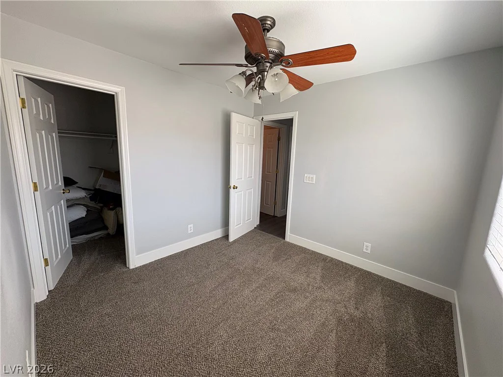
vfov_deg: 85.7
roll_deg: -1.2
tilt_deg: -8.6
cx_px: 252
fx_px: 203
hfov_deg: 102.1
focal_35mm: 14
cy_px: 188
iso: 64
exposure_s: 1/99
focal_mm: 2.22
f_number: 2.2
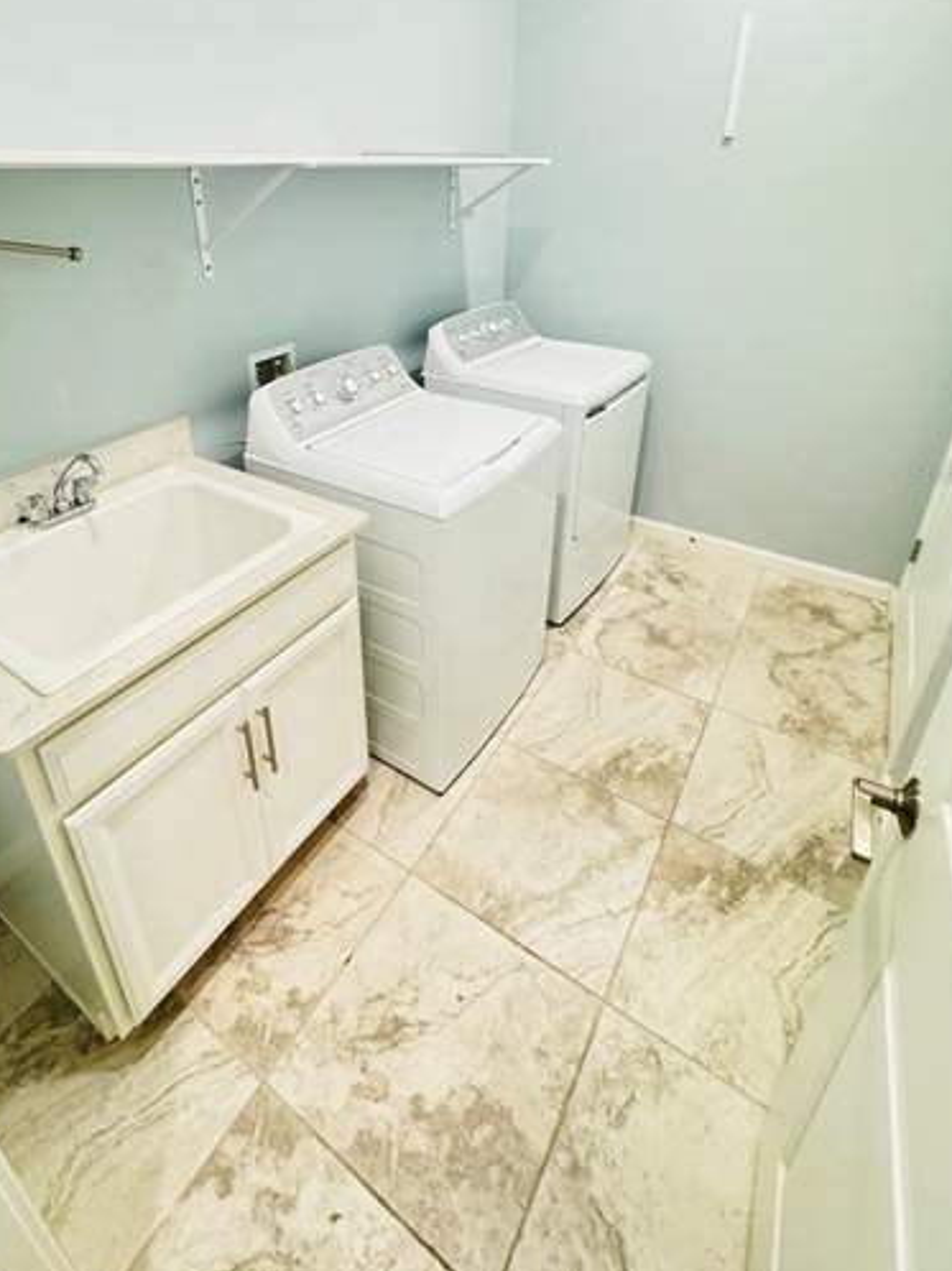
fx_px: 661
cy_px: 472
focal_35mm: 18
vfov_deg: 86.0
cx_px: 419
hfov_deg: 71.3
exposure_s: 1/60
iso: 500
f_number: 2.2
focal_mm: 2.22
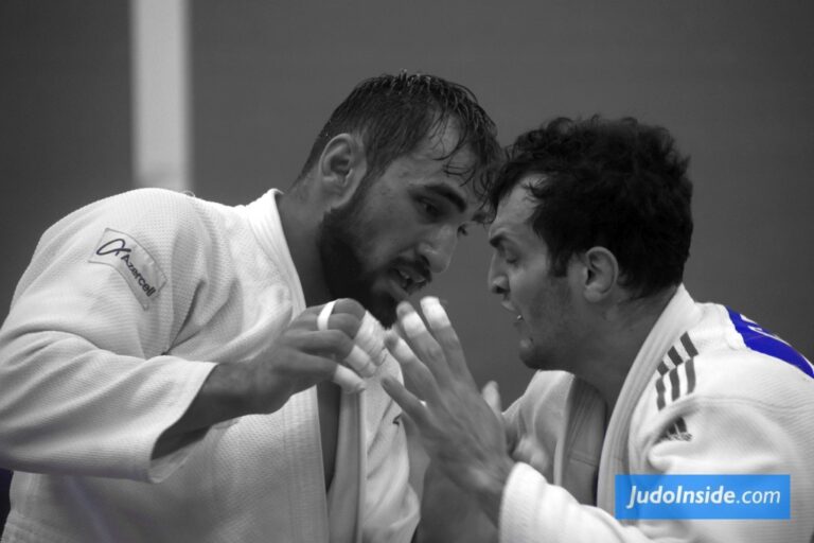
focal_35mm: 285
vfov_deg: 4.8
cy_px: 272
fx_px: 6444
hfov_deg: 7.2
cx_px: 407
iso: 2200
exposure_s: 1/250
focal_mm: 190
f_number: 5.3
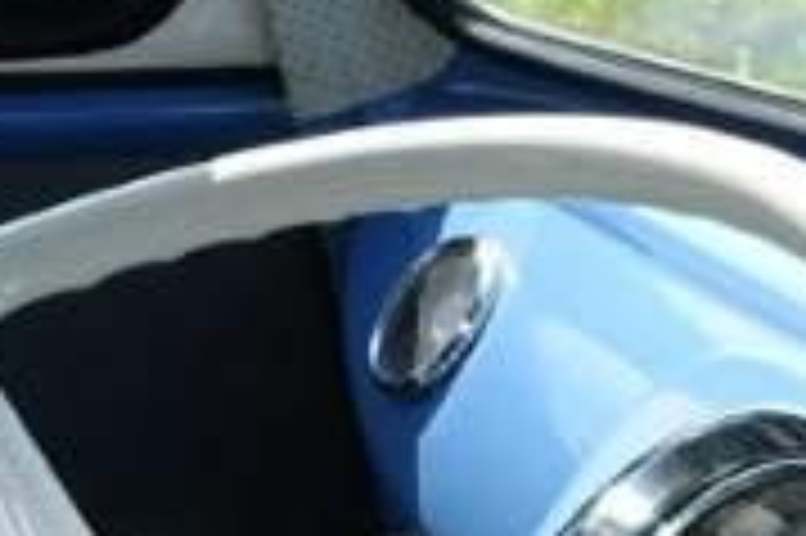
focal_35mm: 206
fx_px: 4608
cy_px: 905
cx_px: 833
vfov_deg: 6.5
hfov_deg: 9.9
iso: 125
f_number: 4
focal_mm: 11.81
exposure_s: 1/400
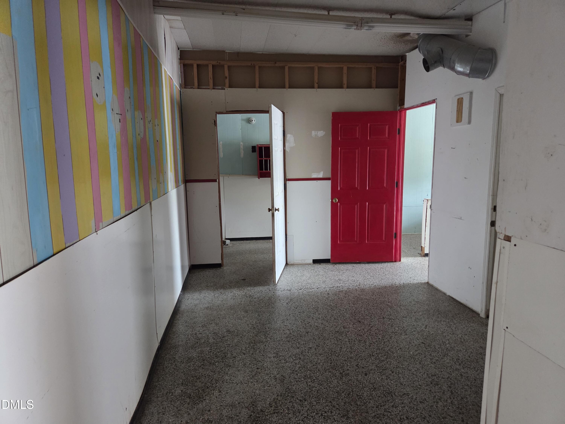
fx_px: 375
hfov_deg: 73.9
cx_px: 282
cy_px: 212
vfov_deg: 58.9
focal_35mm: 23
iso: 1250
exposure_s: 1/120
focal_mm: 5.4
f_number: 1.8
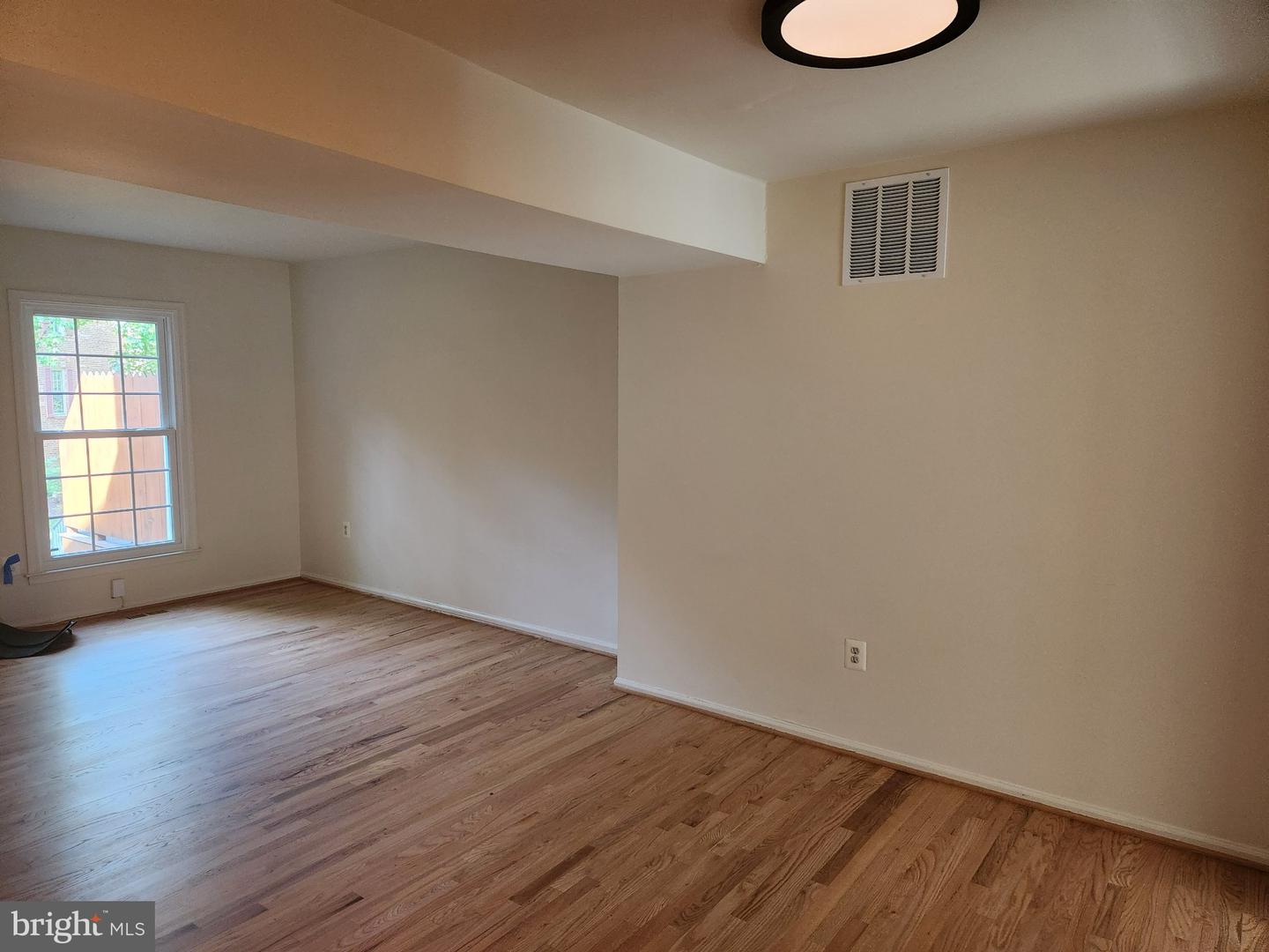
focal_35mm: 23
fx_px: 843
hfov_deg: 73.9
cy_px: 476
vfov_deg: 58.9
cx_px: 634
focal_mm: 5.4
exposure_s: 1/120
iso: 640
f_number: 1.8
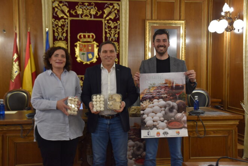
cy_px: 83
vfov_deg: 33.0
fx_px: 279
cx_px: 124
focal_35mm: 40
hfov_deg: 47.9
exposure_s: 1/60
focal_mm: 27
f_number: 4
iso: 560
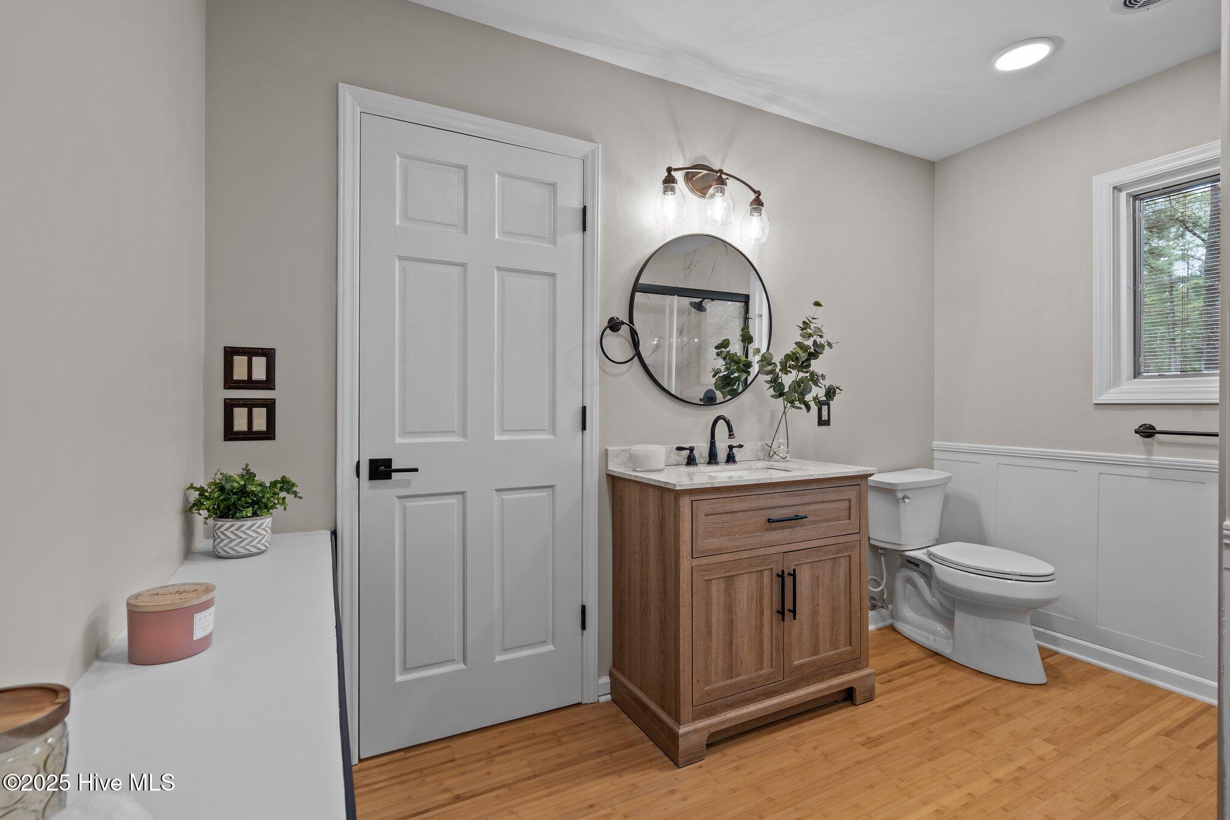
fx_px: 547
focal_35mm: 16
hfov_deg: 96.7
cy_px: 410
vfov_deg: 73.7
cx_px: 615
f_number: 8
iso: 400
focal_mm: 16
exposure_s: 1/1.67
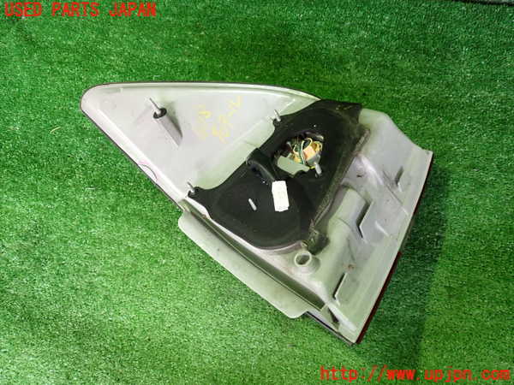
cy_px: 192
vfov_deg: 46.8
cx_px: 257
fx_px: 445
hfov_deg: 60.0
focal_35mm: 30
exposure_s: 1/30
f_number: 2.3
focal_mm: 5.4
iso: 500
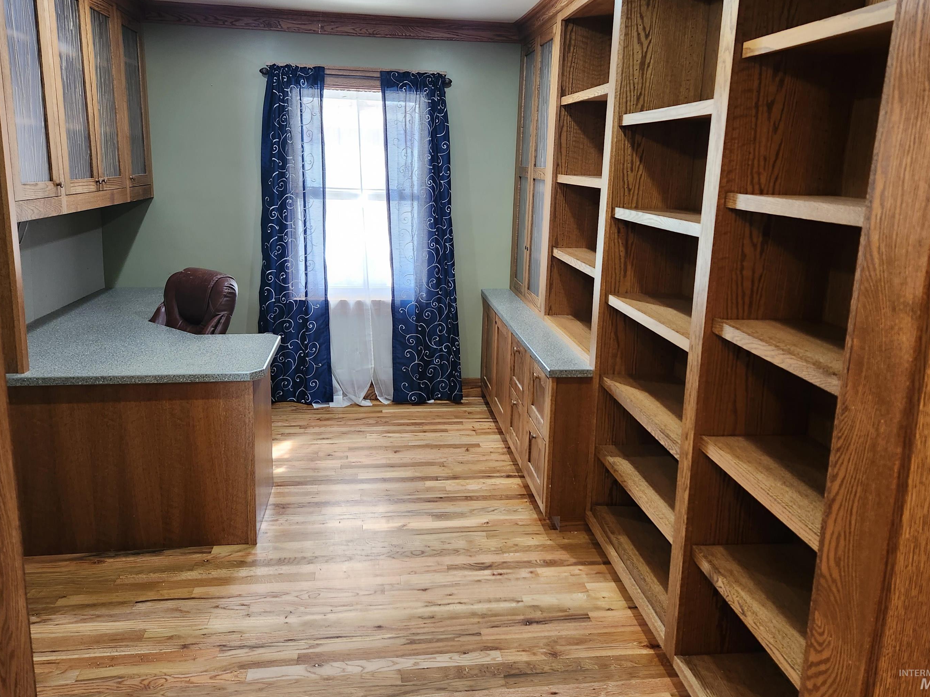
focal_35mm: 26
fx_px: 698
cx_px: 453
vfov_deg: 53.0
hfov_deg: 67.3
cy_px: 315
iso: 250
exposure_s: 1/34.3
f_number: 1.8
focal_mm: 5.4
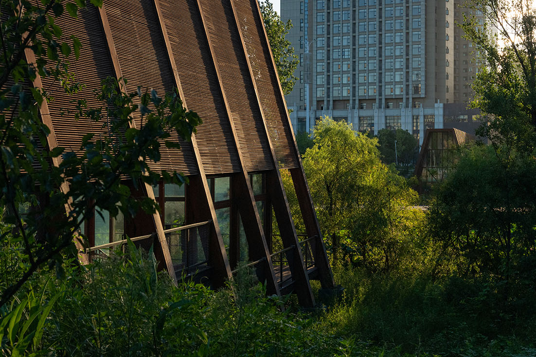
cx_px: 386
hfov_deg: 36.2
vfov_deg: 24.8
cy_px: 99
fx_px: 804
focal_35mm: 54
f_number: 6.3
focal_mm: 35
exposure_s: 1/1250
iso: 400
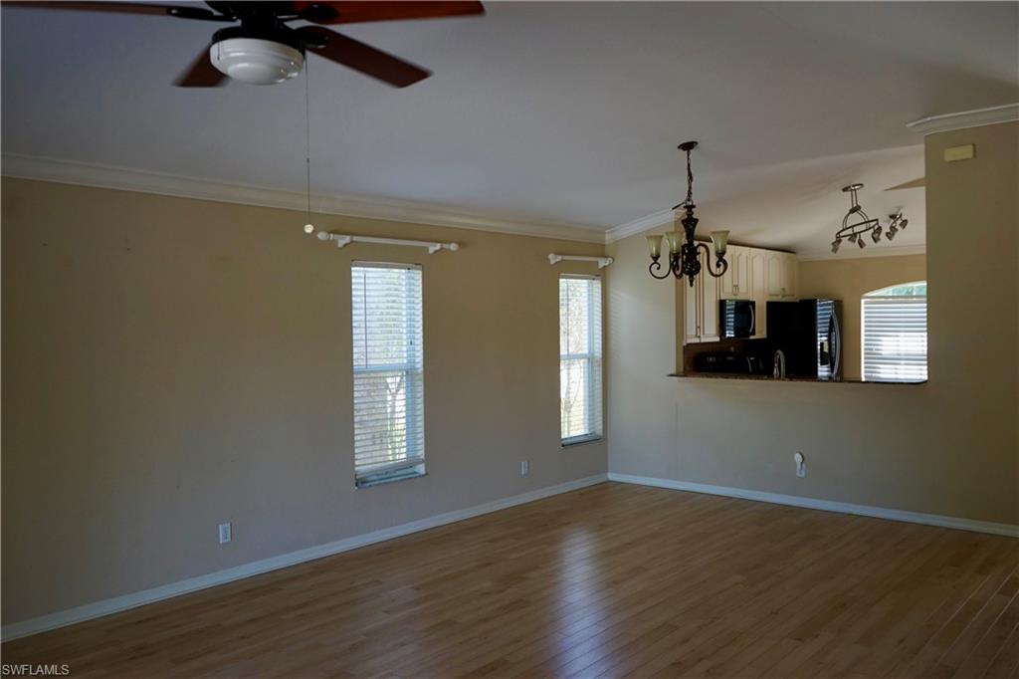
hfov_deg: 65.5
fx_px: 792
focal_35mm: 28
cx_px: 510
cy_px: 340
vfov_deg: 46.4
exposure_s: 1/160
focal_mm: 28
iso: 640
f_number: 4
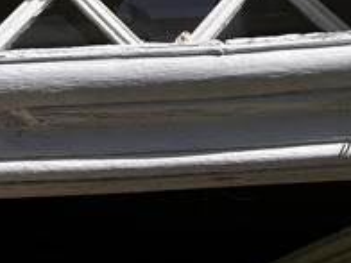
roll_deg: +3.9
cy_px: -249
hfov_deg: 18.5
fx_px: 1075
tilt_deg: +37.4
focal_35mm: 106
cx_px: 193
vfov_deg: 12.4
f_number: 1.6
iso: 50
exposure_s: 1/3745
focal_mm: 5.1
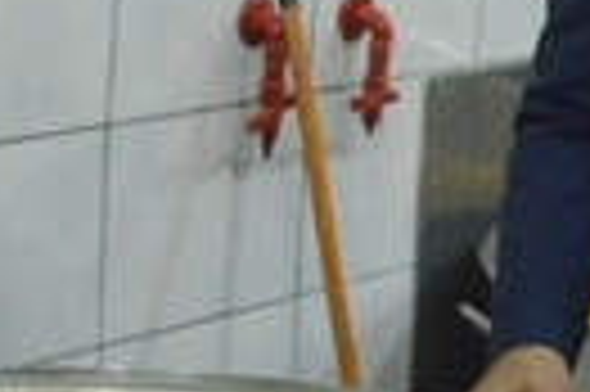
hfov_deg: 15.5
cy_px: -14
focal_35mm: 132
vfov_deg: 10.3
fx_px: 2161
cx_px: 347
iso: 6400
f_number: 5
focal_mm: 18
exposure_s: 1/100
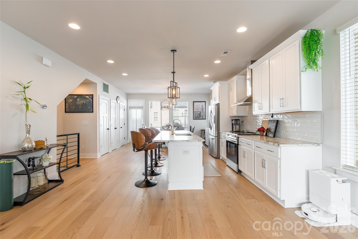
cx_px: 179
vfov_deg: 72.1
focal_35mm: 16
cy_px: 120
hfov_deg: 94.9
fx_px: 164
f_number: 5
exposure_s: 1/200
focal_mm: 11
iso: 800
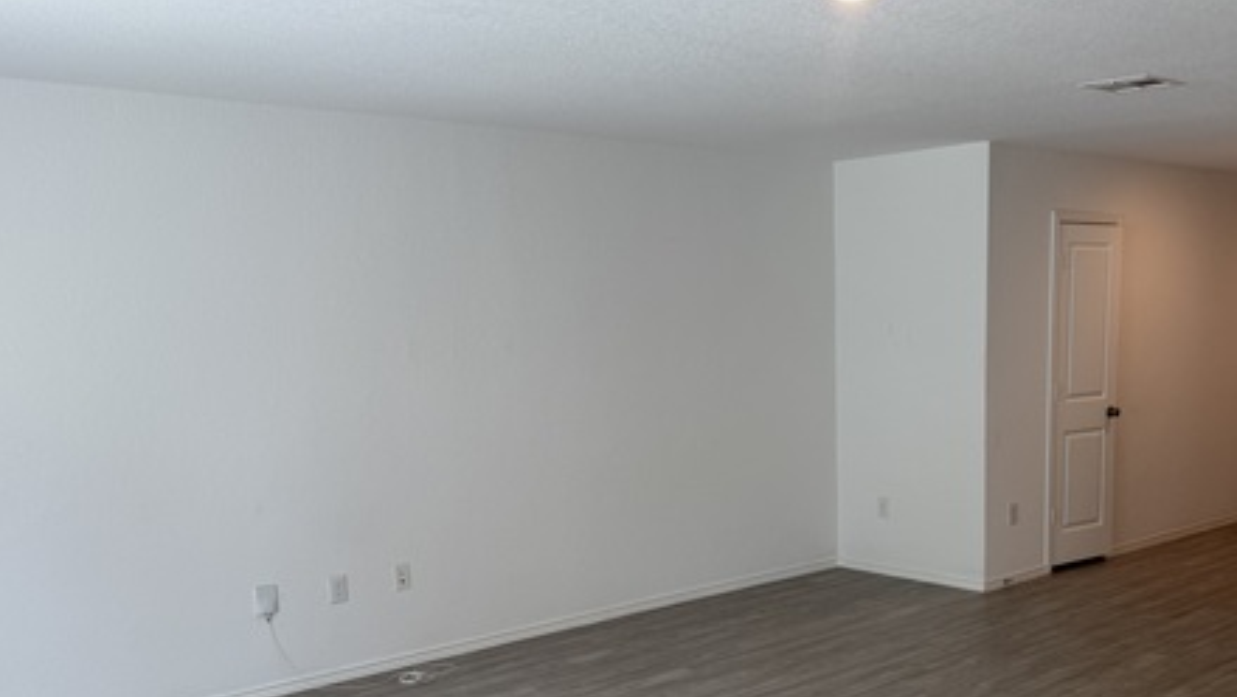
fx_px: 1247
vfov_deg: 30.7
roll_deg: +0.3
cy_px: 526
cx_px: 810
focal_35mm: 38
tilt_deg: -10.5
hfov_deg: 51.9
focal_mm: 6.76
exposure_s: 1/120
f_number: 1.78
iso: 64
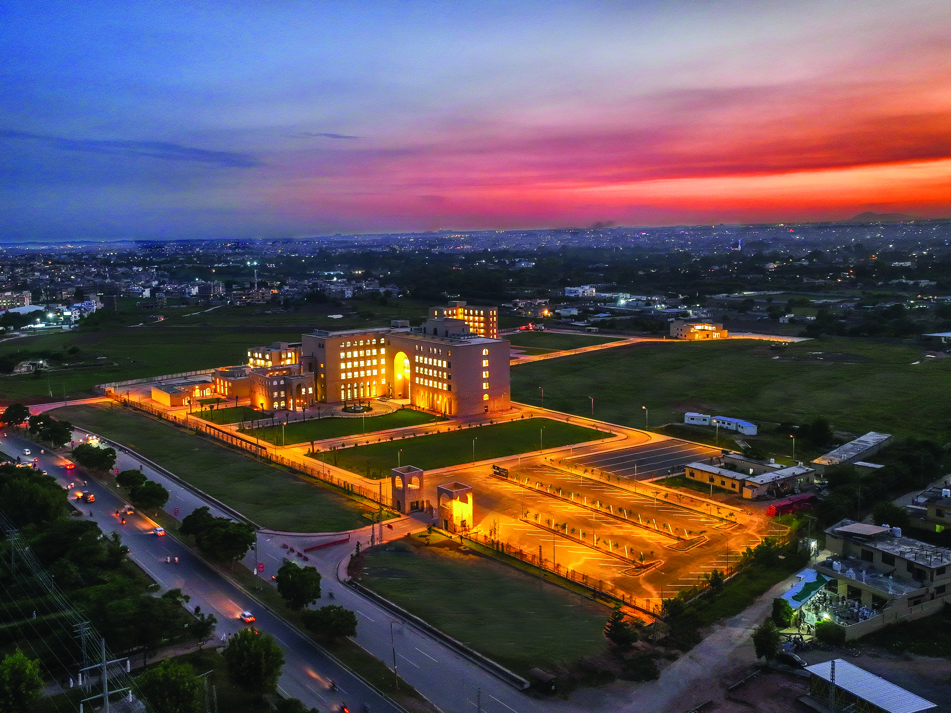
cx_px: 476
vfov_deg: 56.8
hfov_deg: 71.6
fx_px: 659
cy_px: 356
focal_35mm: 24
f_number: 2.8
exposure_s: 1/12.5
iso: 510
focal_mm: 12.29
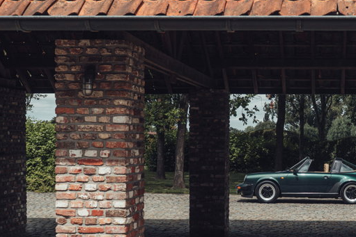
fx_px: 673
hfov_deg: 28.7
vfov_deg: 20.0
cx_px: 310
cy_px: 145
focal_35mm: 68
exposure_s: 1/160
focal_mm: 34
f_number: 5.6
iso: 100
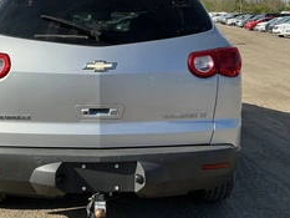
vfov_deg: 30.1
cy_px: 76
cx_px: 106
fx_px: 402
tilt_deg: -5.5
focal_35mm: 48
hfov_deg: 39.3
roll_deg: +1.2
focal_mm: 3
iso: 25
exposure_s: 1/1786
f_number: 1.8
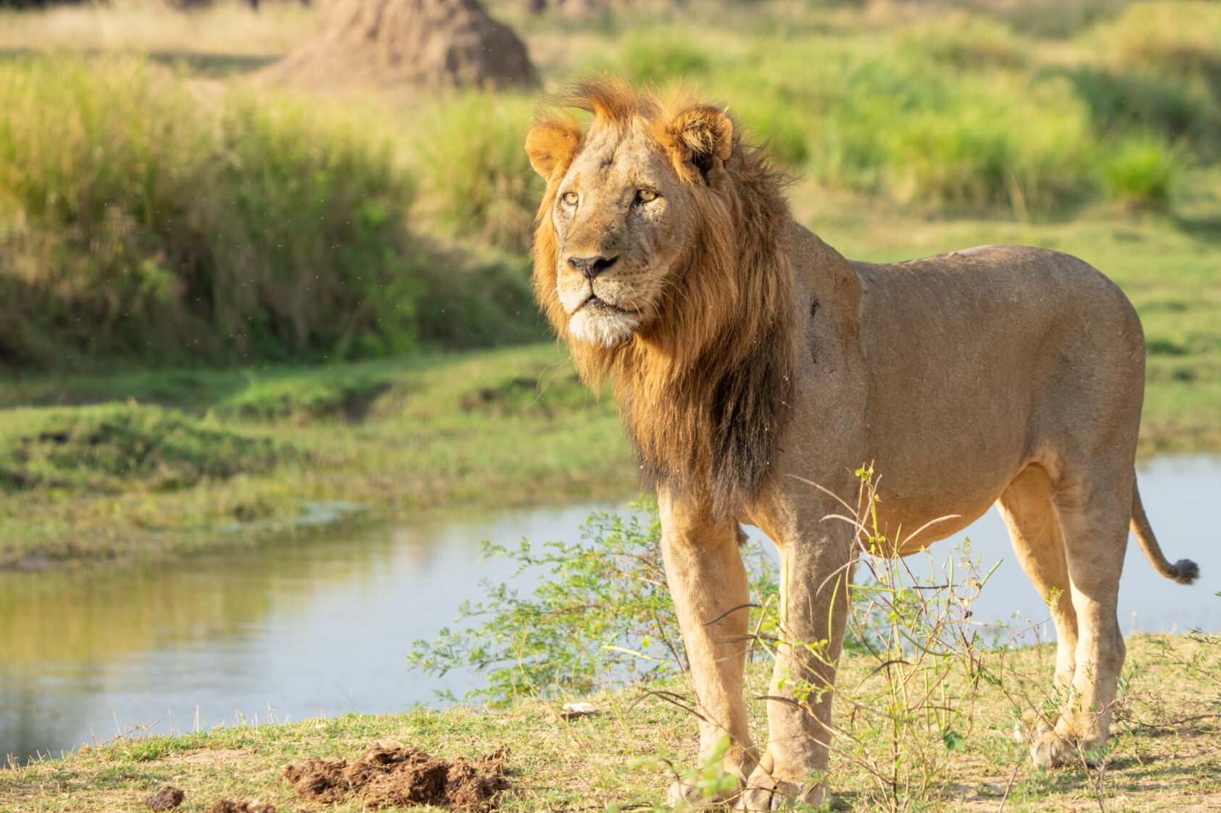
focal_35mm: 242
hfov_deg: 8.5
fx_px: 8206
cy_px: 353
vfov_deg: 5.7
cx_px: 688
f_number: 8
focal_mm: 200
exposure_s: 1/400
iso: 500
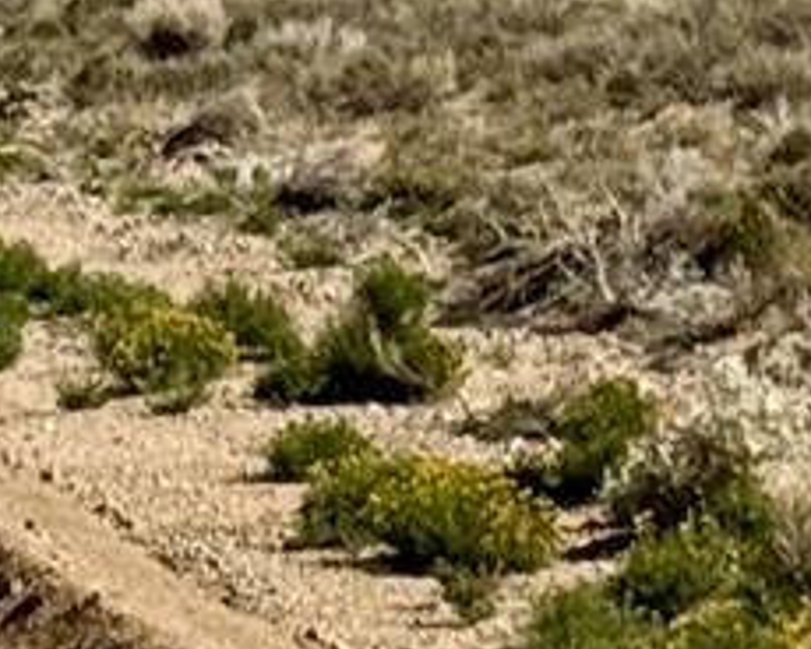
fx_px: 7825
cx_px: -1467
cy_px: 1259
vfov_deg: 4.7
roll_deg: +0.1
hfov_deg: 5.6
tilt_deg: -9.6
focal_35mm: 326
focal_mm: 6.76
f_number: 1.78
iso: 80
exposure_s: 1/12500
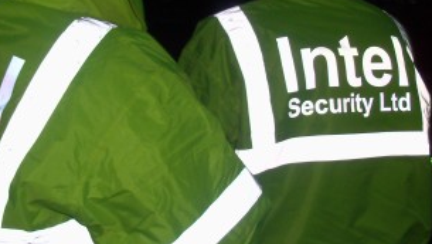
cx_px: 152
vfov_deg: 18.7
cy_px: 62
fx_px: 734
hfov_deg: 32.6
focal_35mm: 64
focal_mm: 6.3
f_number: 3
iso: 100
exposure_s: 1/30
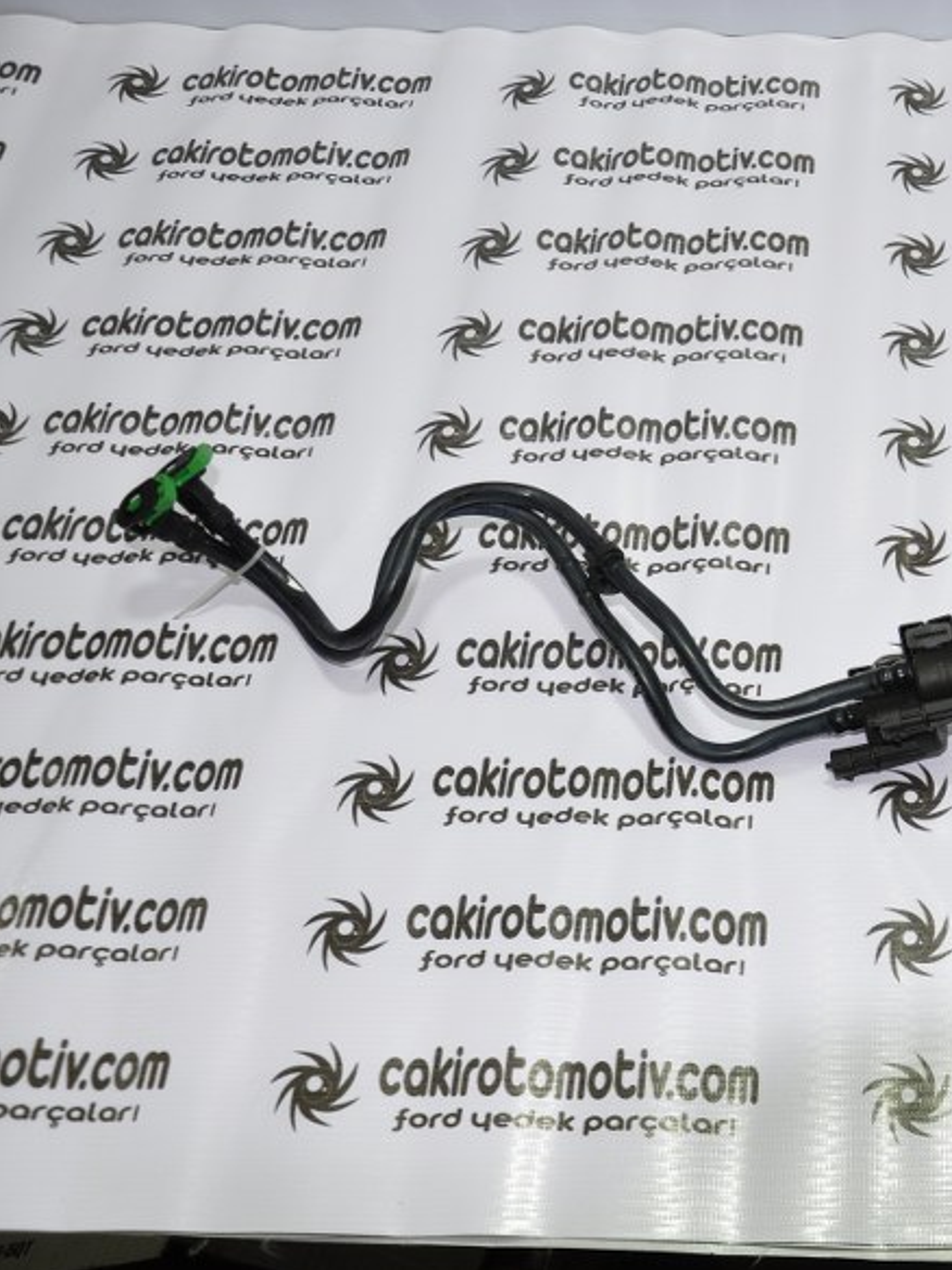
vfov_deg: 46.8
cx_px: 976
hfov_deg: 32.7
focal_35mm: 40
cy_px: 628
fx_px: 1467
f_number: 4.5
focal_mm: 18
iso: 200
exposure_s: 1/40
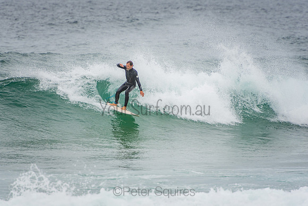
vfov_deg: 2.4
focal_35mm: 585
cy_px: 103
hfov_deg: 3.5
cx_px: 154
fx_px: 5006
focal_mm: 390
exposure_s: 1/1600
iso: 250
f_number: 5.6
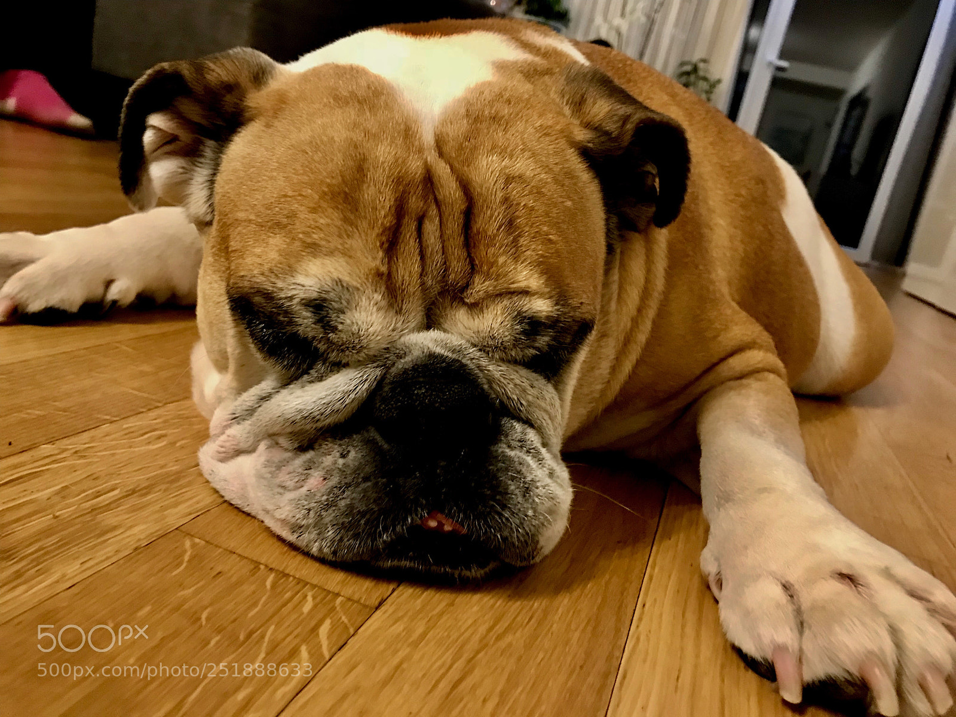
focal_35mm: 28
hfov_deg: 63.4
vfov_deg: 49.7
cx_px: 478
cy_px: 358
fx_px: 773
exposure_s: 1/10
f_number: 1.8
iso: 100
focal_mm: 3.99
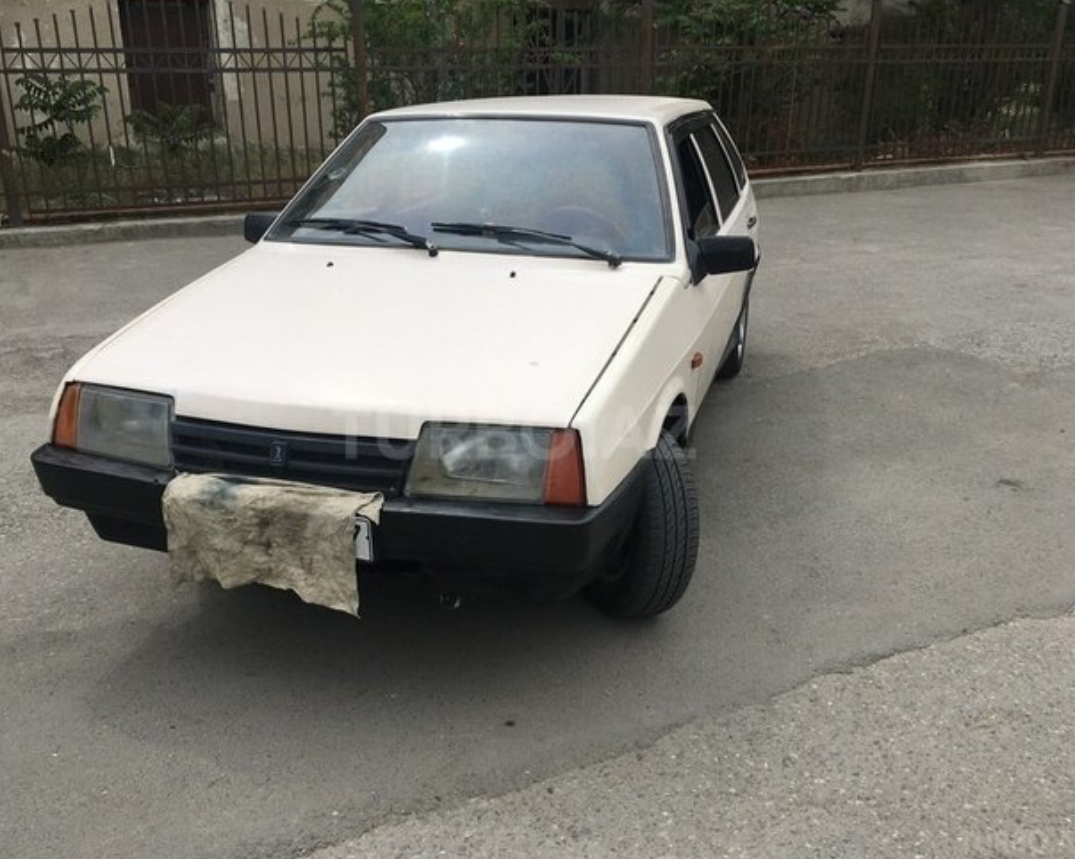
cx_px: 513
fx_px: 986
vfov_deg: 47.1
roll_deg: -0.2
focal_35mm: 31
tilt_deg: -20.7
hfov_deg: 57.2
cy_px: 432
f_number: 2.2
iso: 25
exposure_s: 1/1748
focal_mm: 4.15
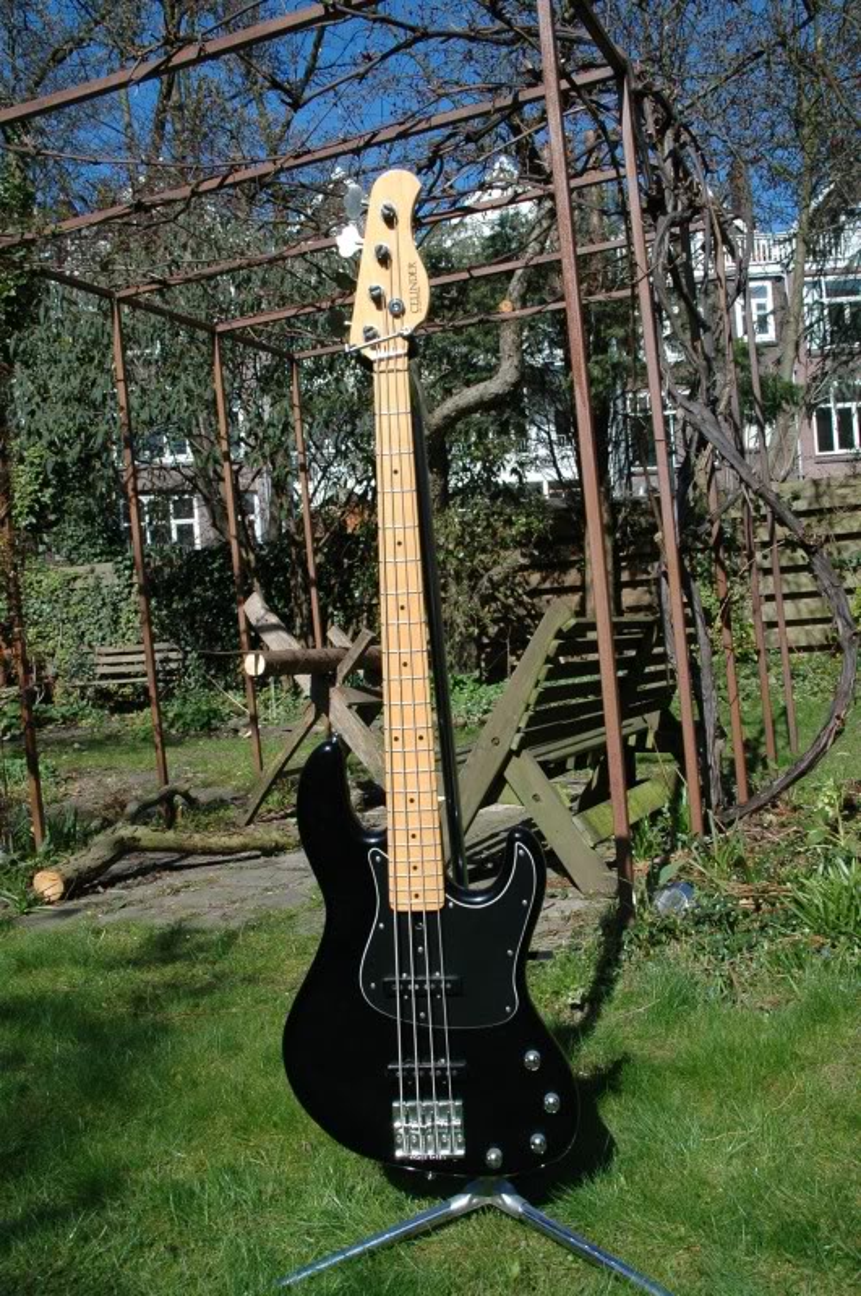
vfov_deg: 57.3
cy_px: 648
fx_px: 1186
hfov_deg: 39.9
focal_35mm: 33
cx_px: 430
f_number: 9
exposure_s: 1/320
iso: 200
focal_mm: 22
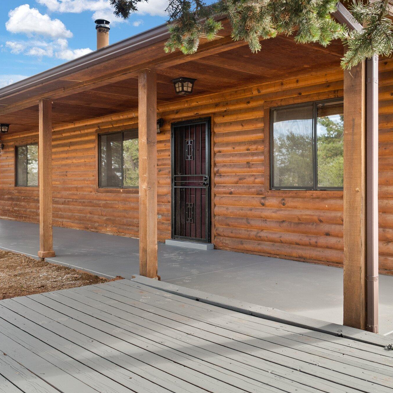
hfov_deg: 47.1
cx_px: 176
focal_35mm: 35
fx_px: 450
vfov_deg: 47.2
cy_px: 196
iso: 125
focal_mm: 18
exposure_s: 1/15
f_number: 9
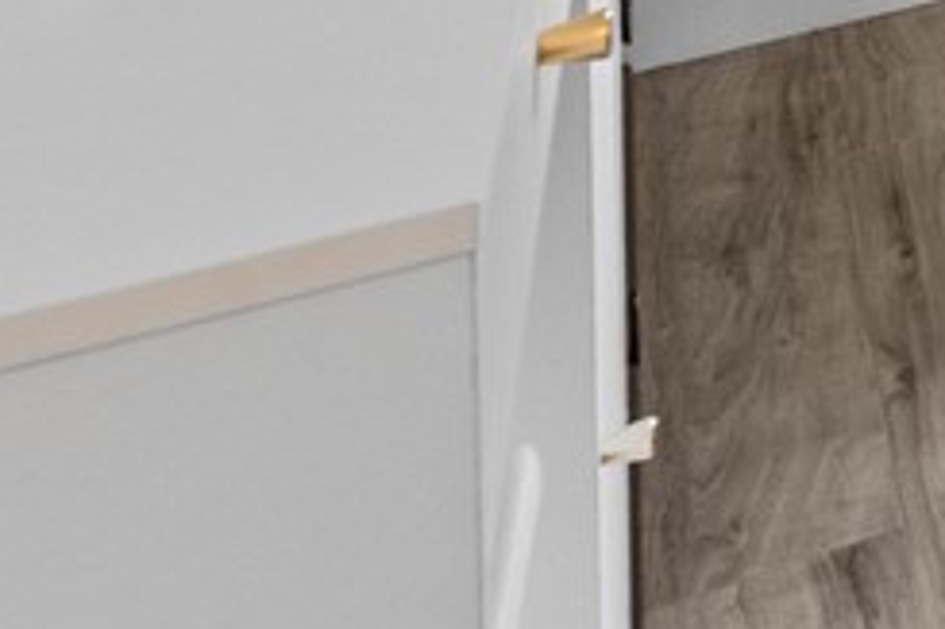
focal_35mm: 97
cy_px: -1258
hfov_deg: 12.1
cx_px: 2700
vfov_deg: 10.3
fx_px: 2544
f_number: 8
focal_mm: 14
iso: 500
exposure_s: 1/5
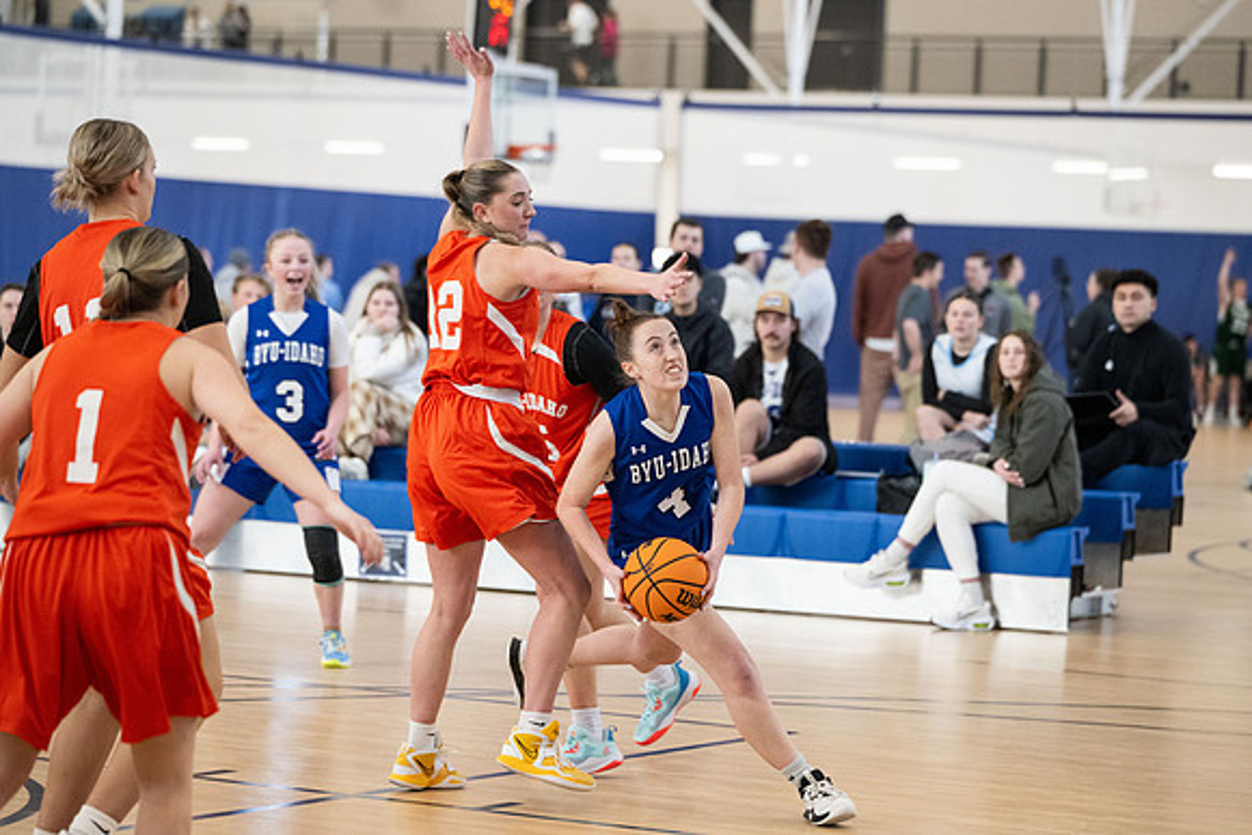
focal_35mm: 126
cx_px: 626
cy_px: 415
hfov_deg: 16.2
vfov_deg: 10.9
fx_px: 4390
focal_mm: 125
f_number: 3.5
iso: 4000
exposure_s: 1/640
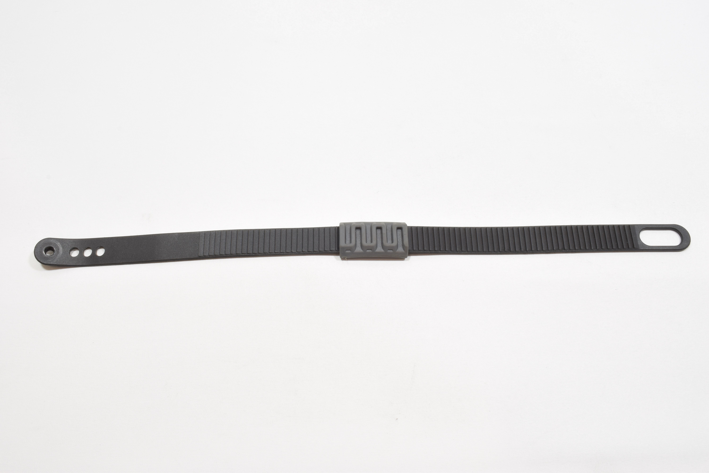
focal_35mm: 33
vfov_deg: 40.0
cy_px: 236
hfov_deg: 57.2
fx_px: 650
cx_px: 354
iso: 100
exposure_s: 1.6
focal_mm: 22
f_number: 25
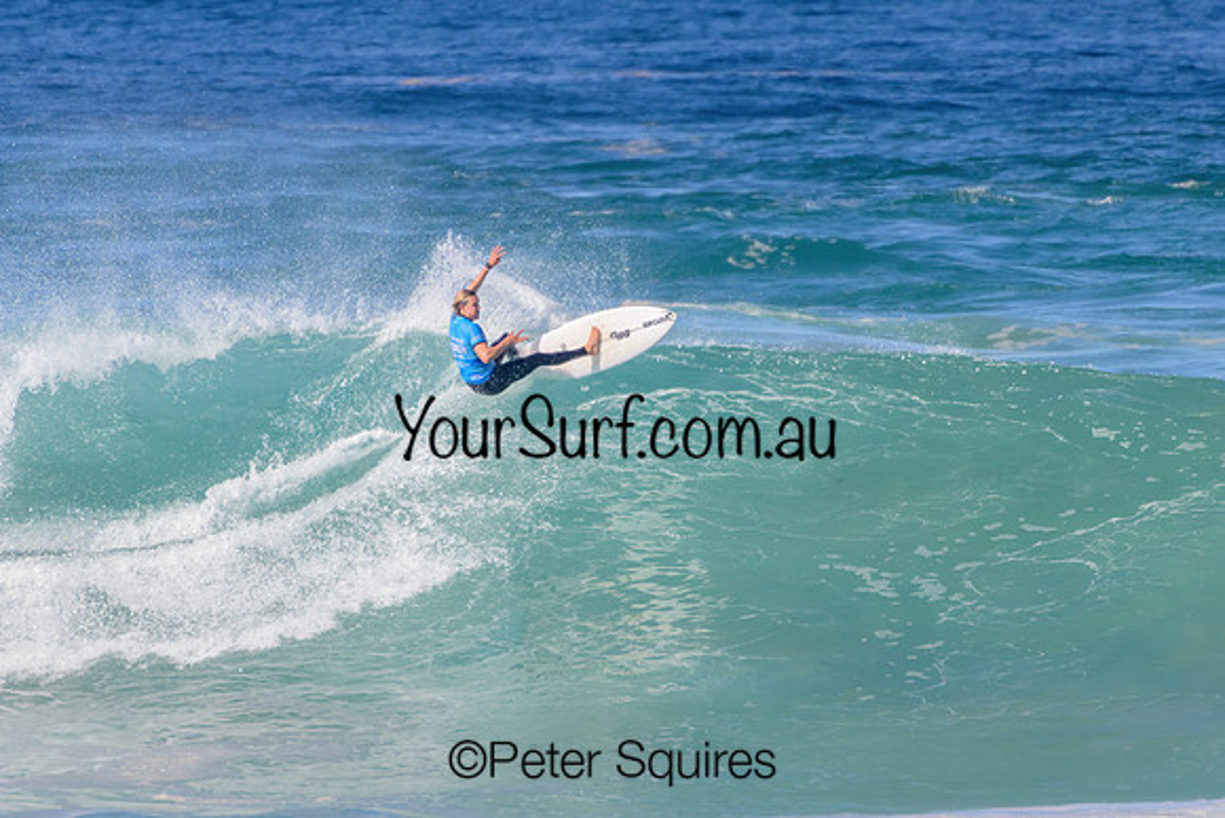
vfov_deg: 1.5
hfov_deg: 2.3
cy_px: 409
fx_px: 30631
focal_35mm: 900
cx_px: 612
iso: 1250
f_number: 11
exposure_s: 1/2500
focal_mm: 900
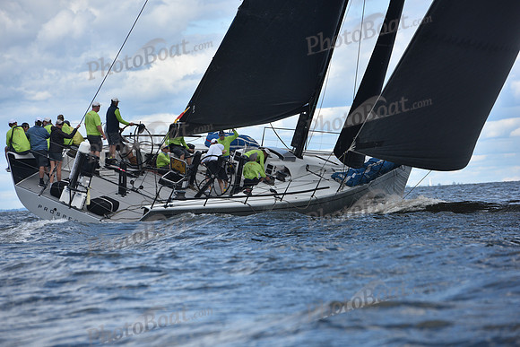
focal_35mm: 200
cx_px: 260
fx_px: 2889
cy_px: 174
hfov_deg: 10.3
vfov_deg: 6.9
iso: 250
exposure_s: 1/1000
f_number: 8
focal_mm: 200
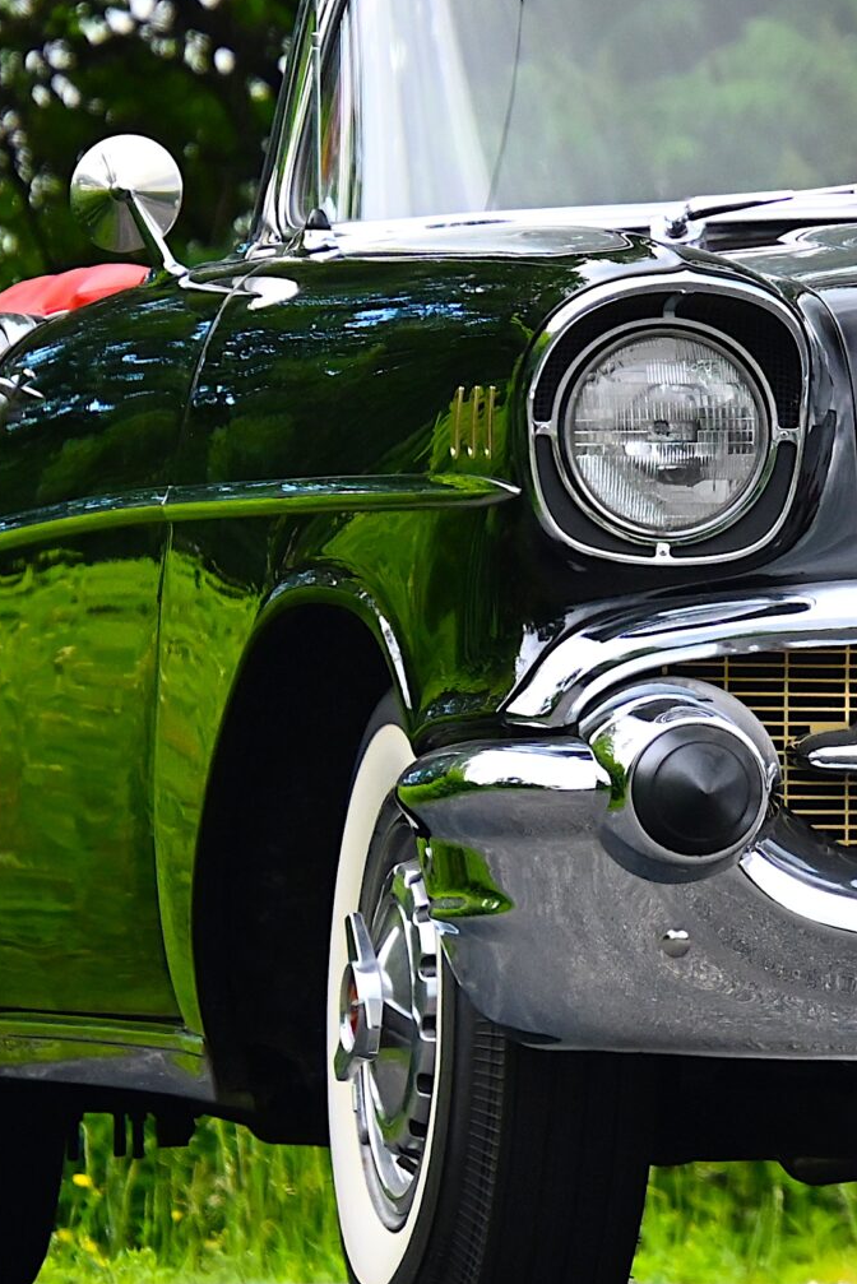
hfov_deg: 2.5
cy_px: 590
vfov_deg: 3.8
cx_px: 1103
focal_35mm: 549
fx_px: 19589
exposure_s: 1/250
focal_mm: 144
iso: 1600
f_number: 5.6
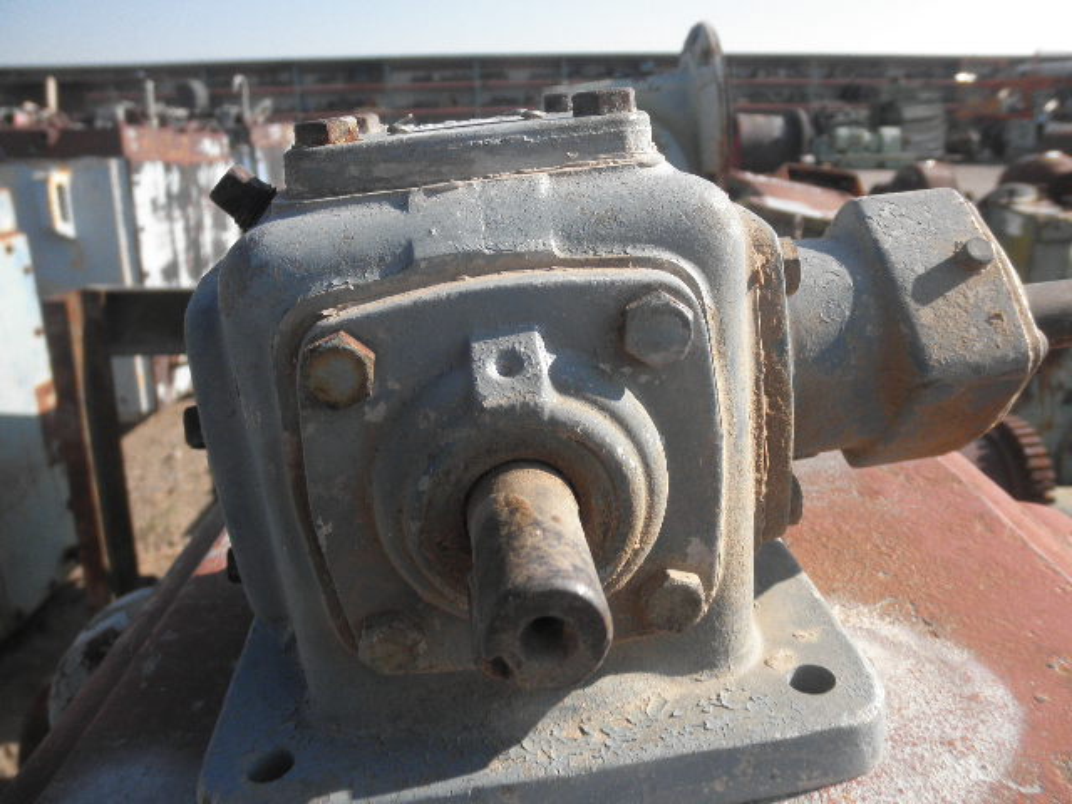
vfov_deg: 49.7
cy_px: 402
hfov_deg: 63.4
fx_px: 867
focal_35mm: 28
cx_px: 536
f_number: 8.5
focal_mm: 5
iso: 64
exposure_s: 1/80
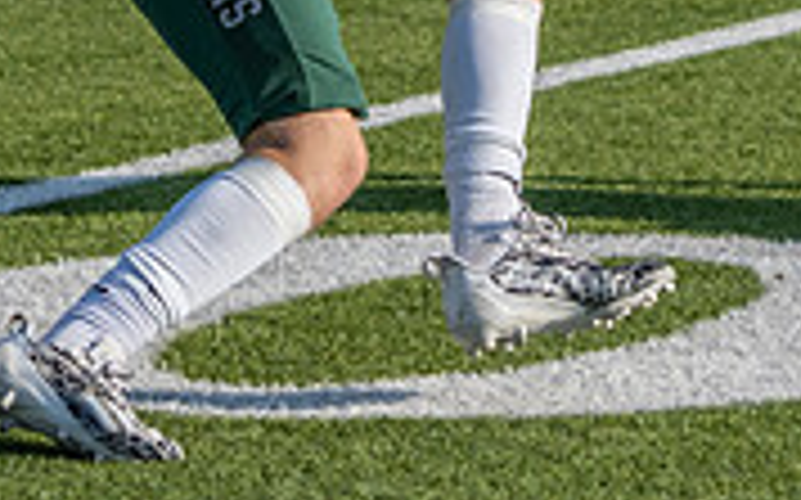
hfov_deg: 6.0
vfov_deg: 3.7
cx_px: 270
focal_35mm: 353
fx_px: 7701
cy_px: -291
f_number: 5.6
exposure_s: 1/1250
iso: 160
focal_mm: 100
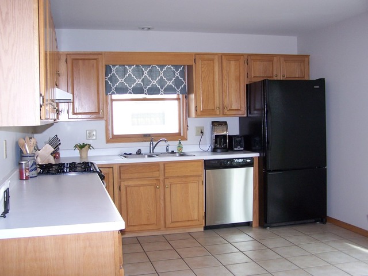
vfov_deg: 37.7
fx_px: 404
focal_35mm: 38
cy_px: 138
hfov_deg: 49.0
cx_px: 184
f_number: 2.8
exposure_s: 1/60
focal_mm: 6.3
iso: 140
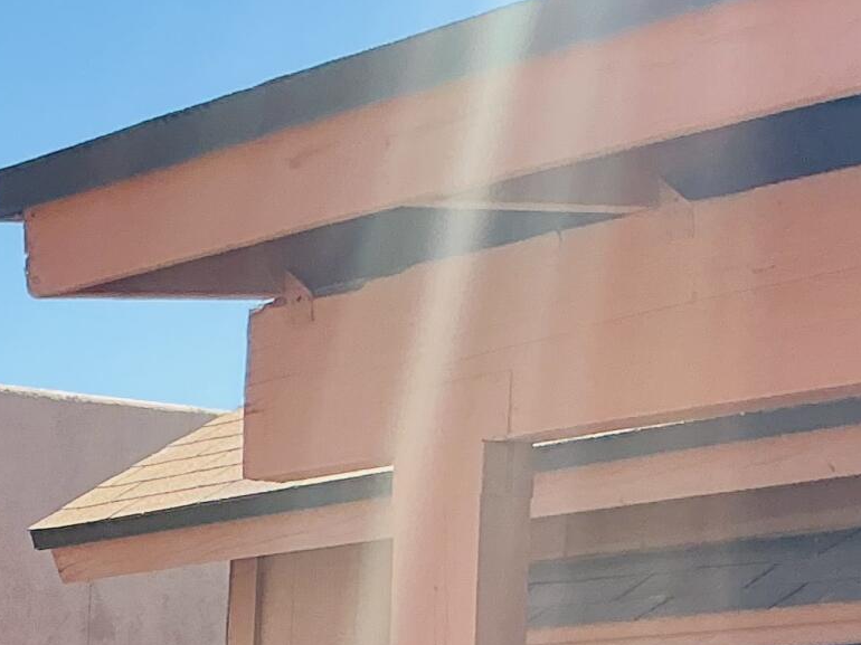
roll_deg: -0.1
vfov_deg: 12.1
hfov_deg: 15.8
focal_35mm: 113
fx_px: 2810
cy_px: 1129
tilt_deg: -5.0
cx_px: -483
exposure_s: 1/978
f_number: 1.8
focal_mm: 3
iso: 25
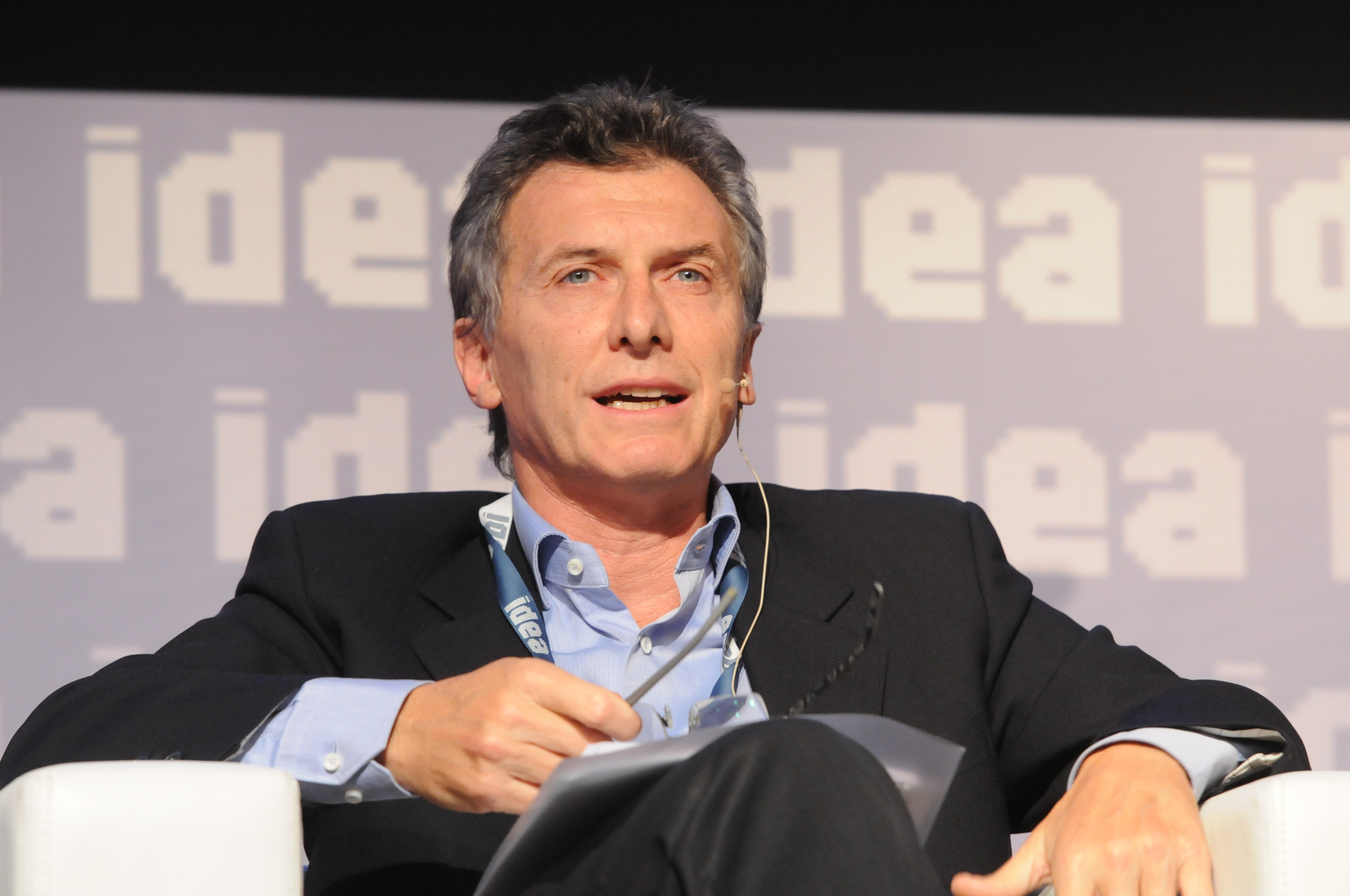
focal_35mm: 255
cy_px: 448
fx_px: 9551
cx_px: 675
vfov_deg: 5.4
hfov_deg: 8.1
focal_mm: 170
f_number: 4
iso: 1600
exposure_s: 1/100
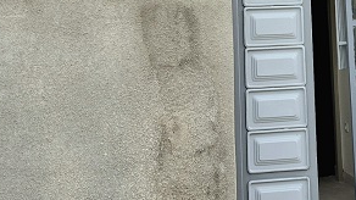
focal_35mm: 85
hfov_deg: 24.4
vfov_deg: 13.6
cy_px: -66
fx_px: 802
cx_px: 312
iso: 25
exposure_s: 1/2500
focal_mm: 5.4
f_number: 1.8
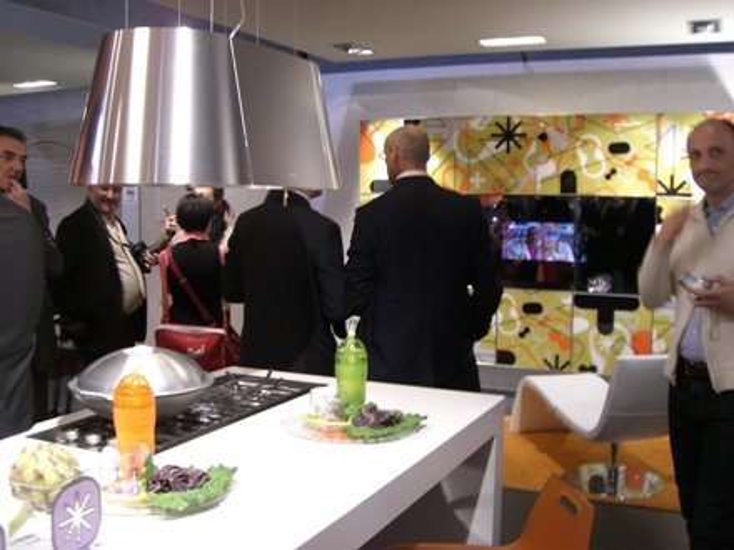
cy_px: 275
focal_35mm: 38
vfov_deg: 37.7
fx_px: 806
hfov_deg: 49.0
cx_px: 367
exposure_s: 1/15
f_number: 2.7
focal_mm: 6.2
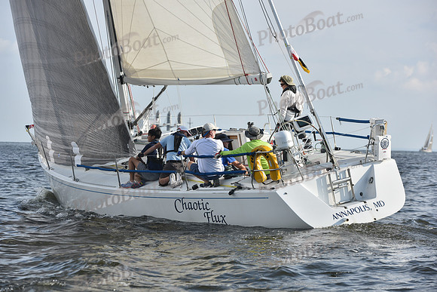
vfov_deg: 10.2
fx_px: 1639
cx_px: 218
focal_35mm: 135
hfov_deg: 15.2
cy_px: 146
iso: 250
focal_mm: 135
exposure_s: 1/1250
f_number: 7.1
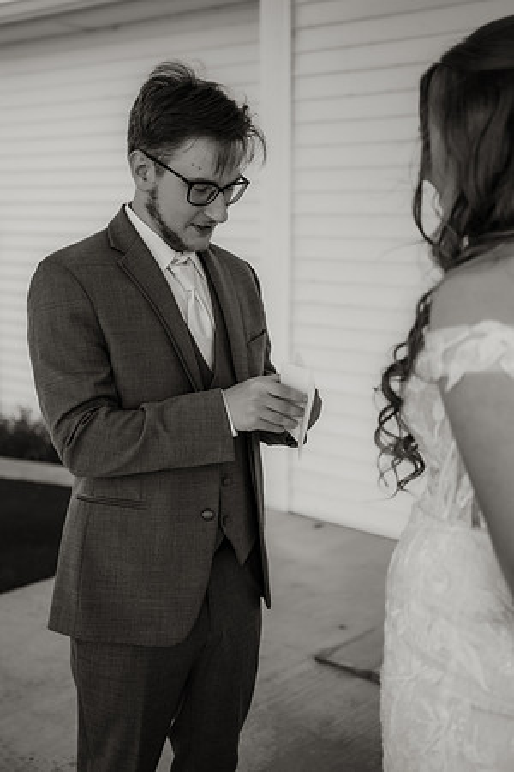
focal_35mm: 48
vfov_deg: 41.1
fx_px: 1028
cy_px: 386
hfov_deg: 28.1
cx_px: 257
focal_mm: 32
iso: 400
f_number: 1.8
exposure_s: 1/2500
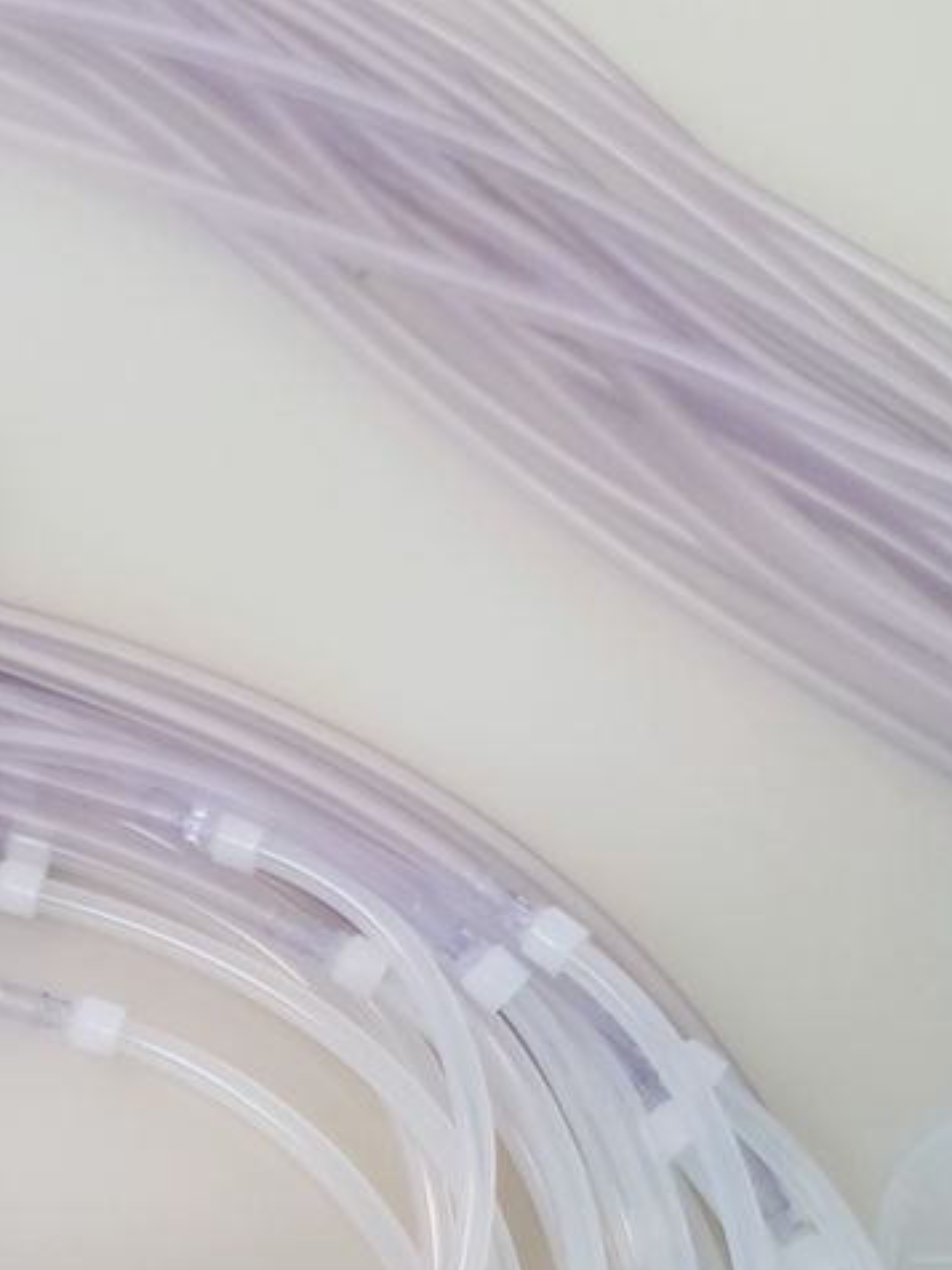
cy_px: 1395
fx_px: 2163
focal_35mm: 59
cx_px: 11
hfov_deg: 23.8
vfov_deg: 29.5
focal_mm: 4.2
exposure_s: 1/100
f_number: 1.7
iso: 64
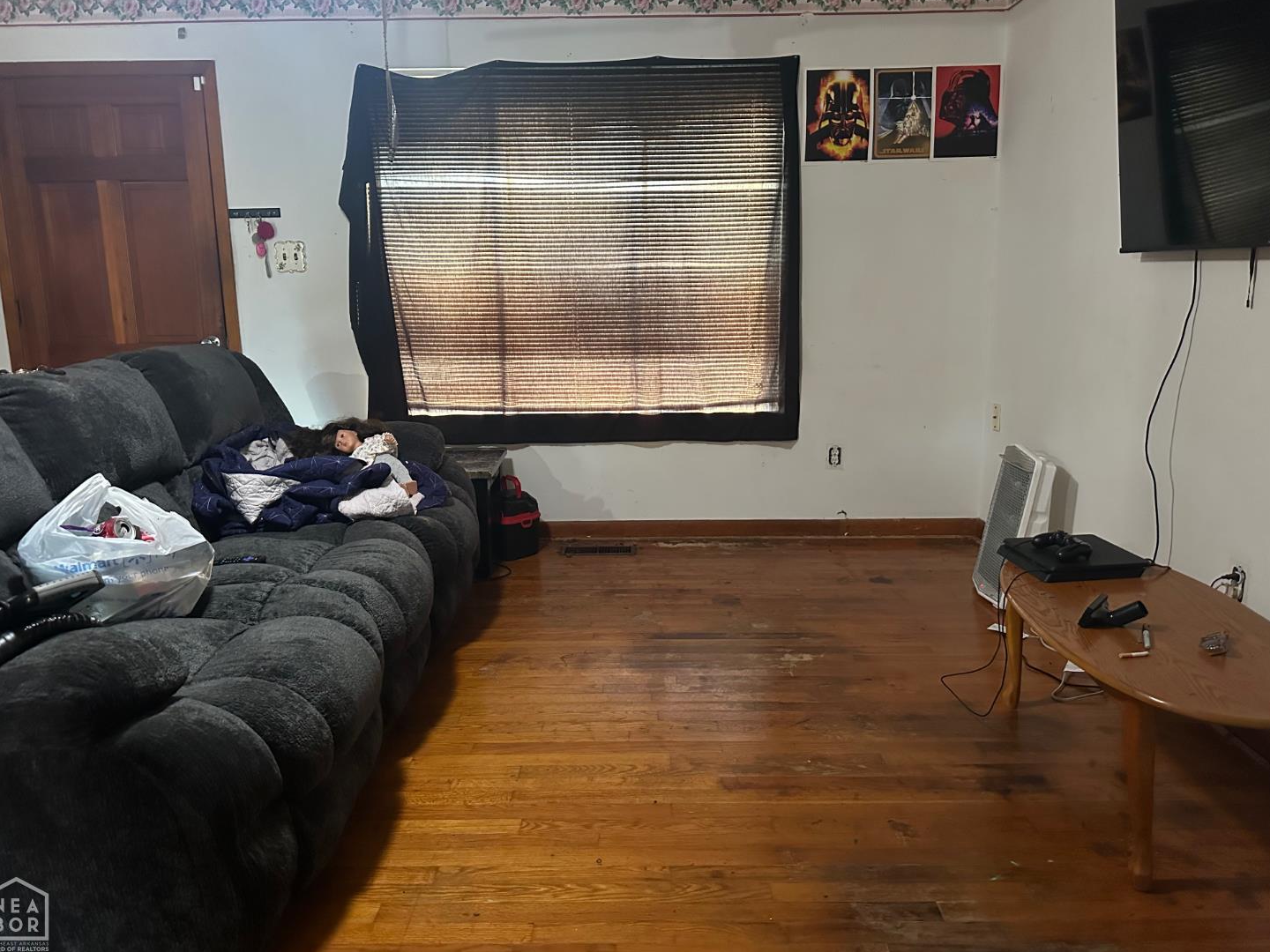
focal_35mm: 25
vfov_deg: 54.9
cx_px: 632
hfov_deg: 69.4
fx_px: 917
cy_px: 463
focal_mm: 6.86
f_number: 1.78
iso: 1000
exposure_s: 1/40
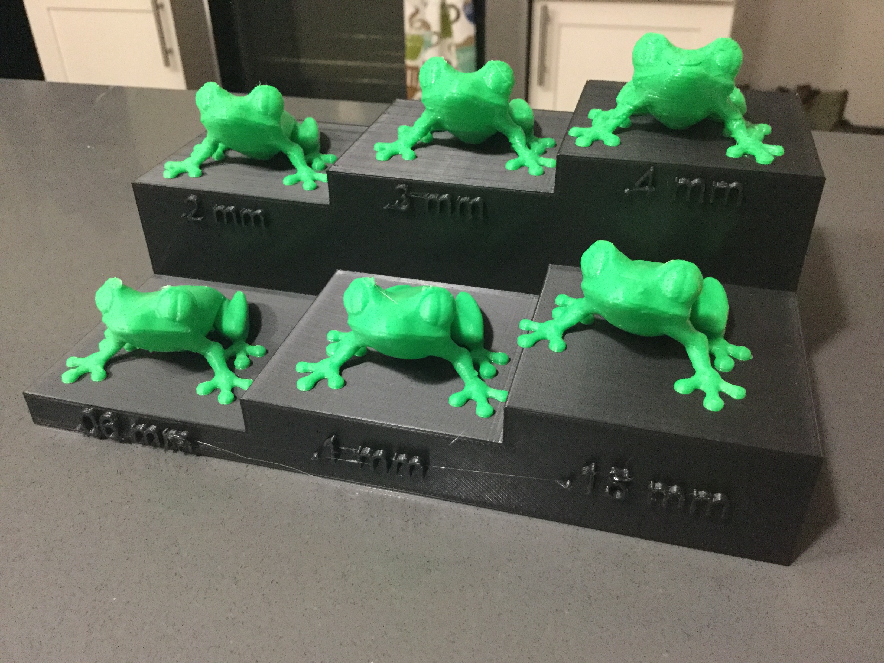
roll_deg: -0.6
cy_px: 332
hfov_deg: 58.4
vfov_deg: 45.4
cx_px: 442
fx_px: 792
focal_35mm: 31
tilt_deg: -35.0
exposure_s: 1/15
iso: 320
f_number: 2.4
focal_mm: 3.3
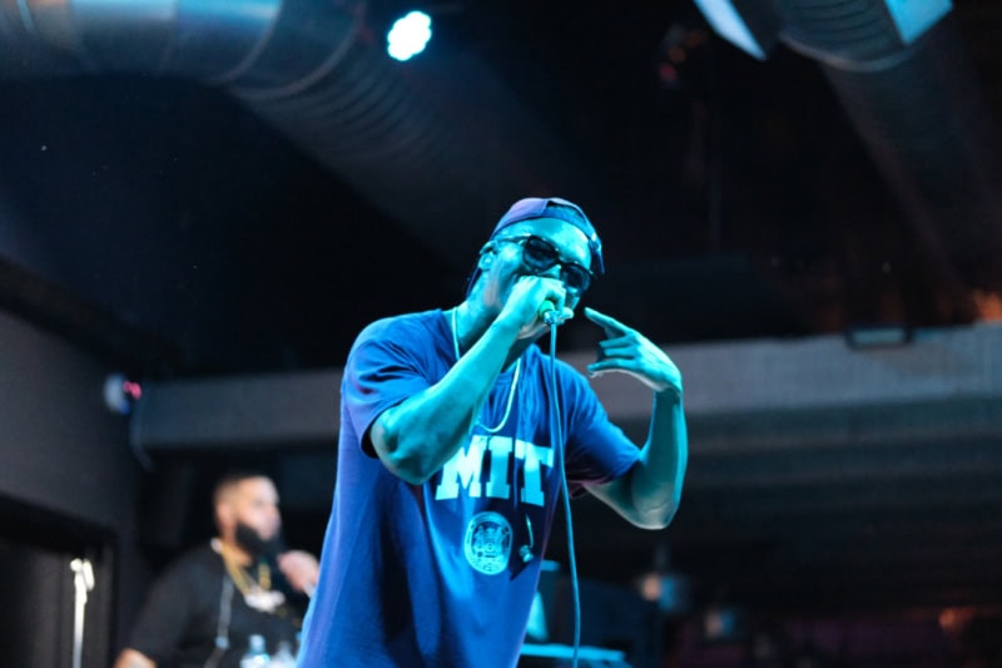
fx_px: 2337
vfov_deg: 16.3
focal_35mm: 84
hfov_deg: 24.2
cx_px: 501
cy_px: 334
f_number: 1.4
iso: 8000
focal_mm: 56
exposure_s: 1/170
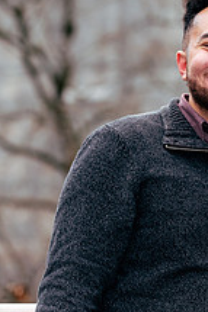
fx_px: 2578
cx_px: 257
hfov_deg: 4.6
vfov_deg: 6.9
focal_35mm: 297
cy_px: 136
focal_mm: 110
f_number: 5
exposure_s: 1/400
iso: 250
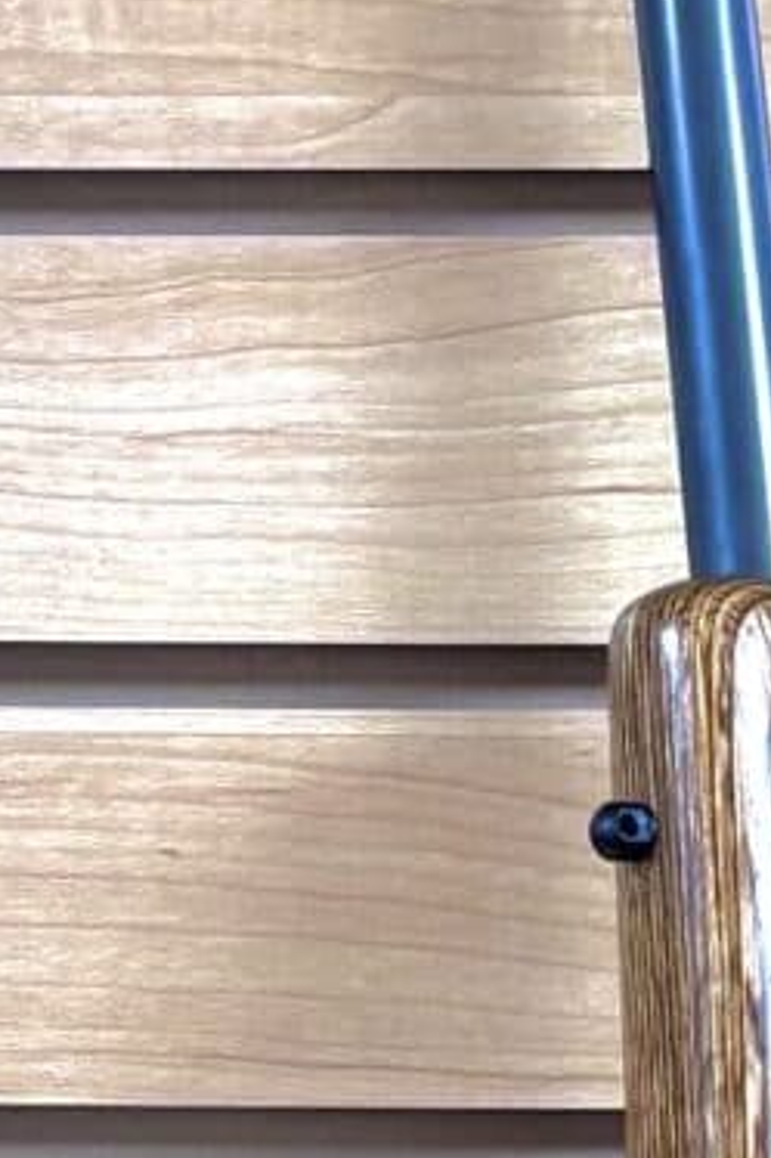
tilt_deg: -8.4
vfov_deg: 10.6
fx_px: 5948
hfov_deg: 7.4
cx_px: 712
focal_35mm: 185
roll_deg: -1.3
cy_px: 1907
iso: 100
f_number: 1.6
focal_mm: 5.96
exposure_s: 1/60
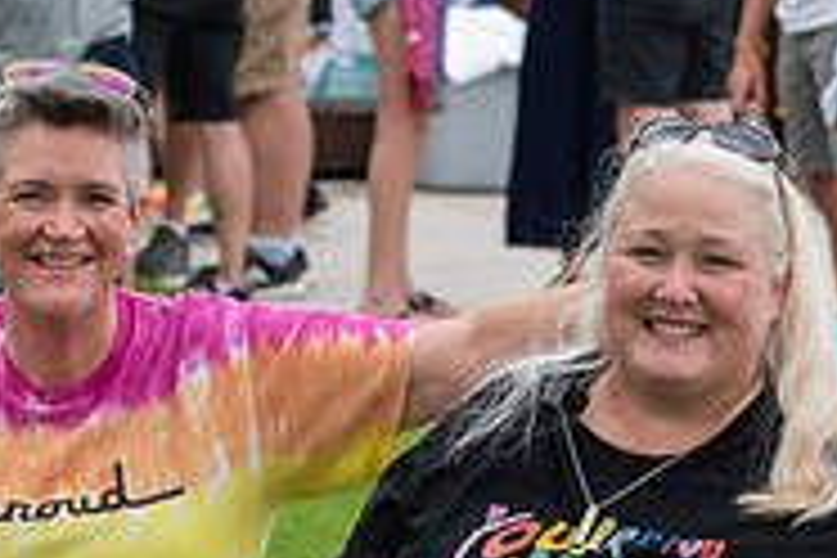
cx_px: 495
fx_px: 7602
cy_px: 763
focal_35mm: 327
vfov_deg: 4.2
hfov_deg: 6.3
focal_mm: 70
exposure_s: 1/500
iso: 400
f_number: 5.6
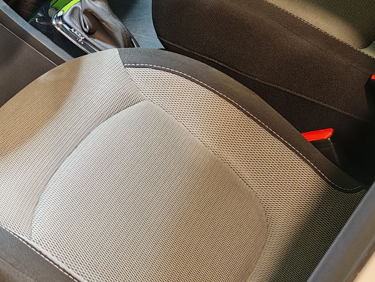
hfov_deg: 20.1
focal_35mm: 92
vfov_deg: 15.9
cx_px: -61
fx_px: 997
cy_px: 22
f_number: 2
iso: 80
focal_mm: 6.83
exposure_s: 1/50
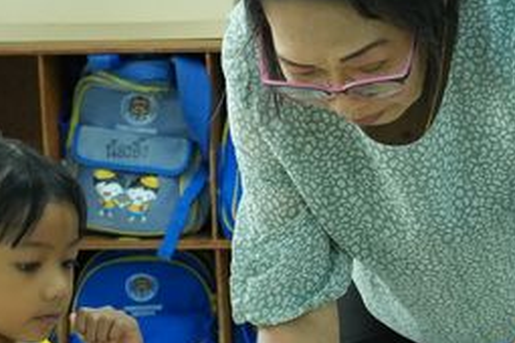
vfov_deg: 8.9
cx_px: 415
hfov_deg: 13.4
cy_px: 395
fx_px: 2177
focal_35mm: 152
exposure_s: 1/100
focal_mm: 23
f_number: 4
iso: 2500
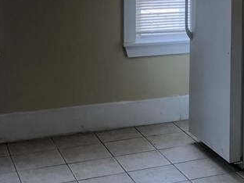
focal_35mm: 92
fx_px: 648
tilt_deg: -7.5
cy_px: 8
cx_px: 260
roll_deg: -1.4
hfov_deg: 20.4
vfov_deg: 15.8
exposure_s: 1/120
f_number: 1.8
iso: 50
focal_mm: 3.99
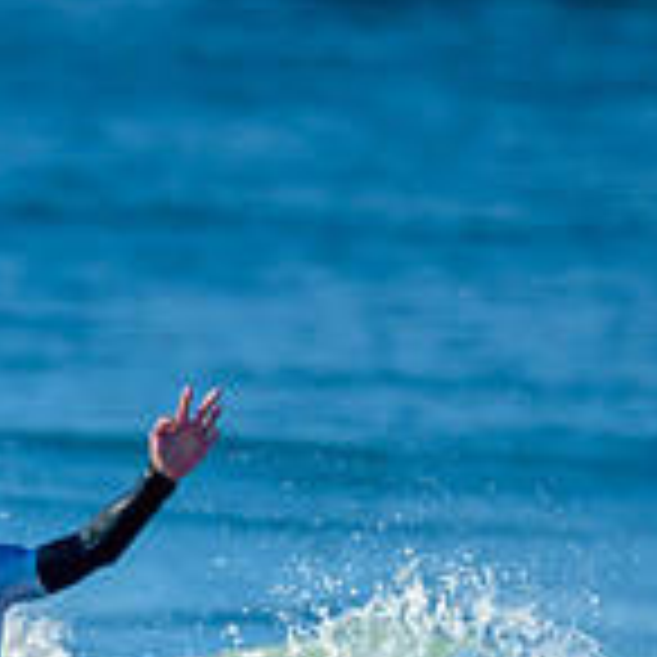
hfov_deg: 0.5
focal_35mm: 3706
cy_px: 1025
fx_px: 79579
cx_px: -524
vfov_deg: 0.5
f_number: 6.3
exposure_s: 1/2000
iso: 250
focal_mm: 800
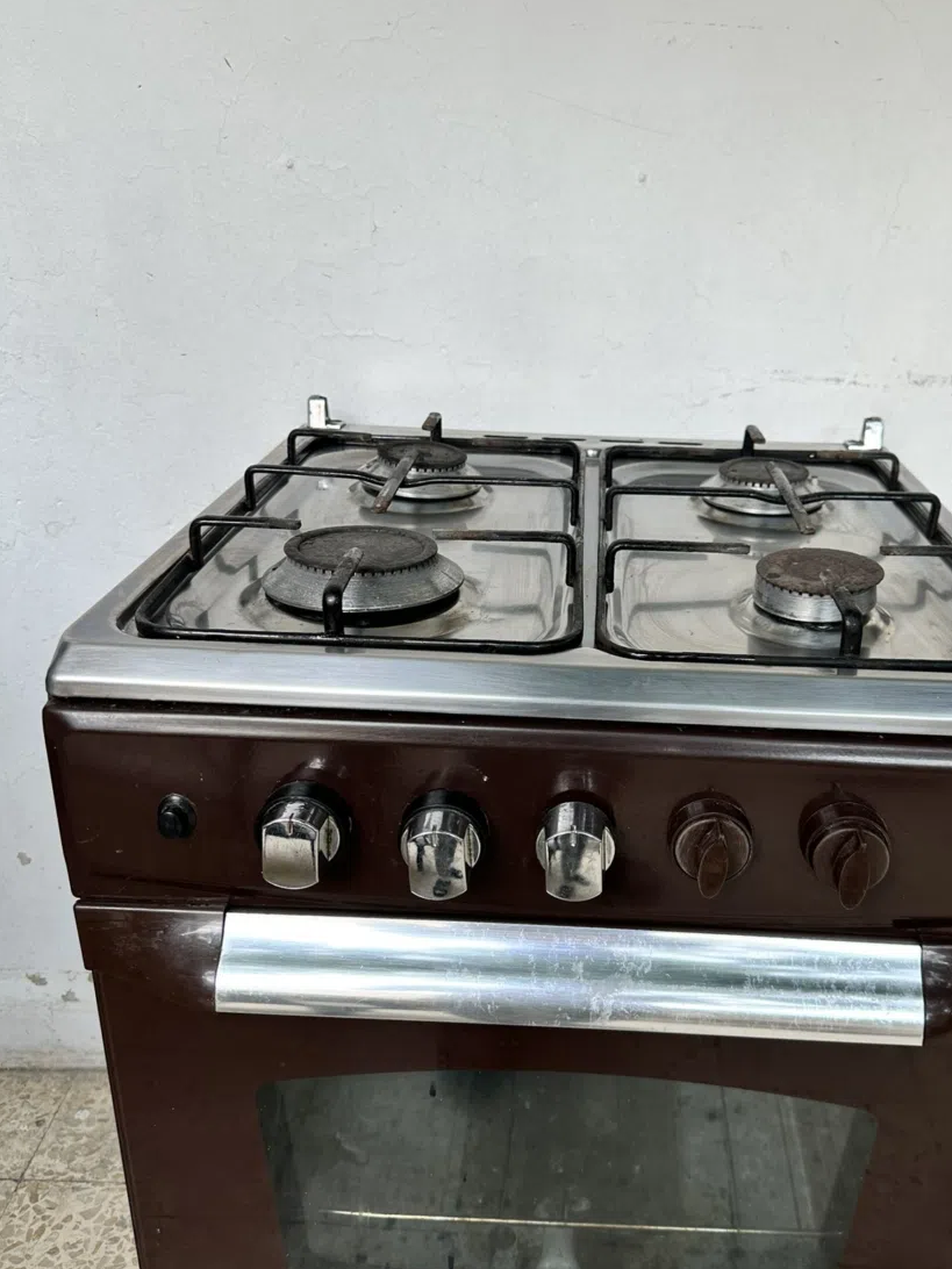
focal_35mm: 30
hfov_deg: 46.4
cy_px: 642
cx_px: 588
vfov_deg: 60.0
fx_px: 1100
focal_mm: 6.86
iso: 100
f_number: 1.78
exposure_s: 1/100
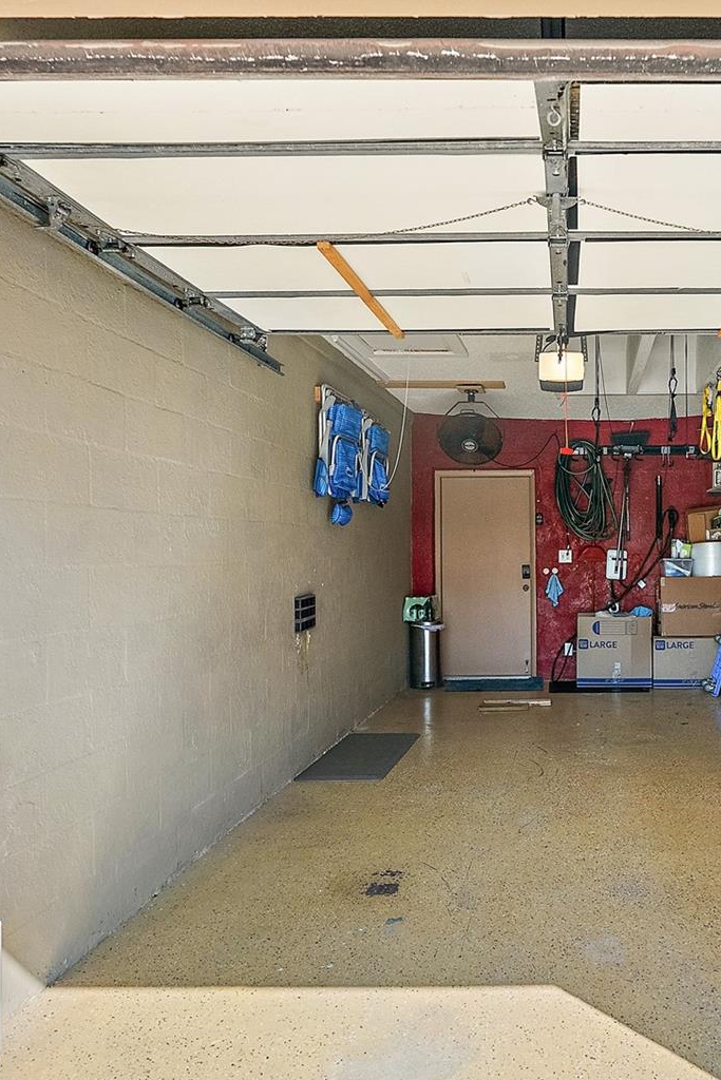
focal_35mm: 25
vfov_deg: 71.5
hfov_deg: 48.6
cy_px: 544
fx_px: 751
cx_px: 570
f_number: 5.6
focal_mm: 16
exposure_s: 1/500
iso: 1600
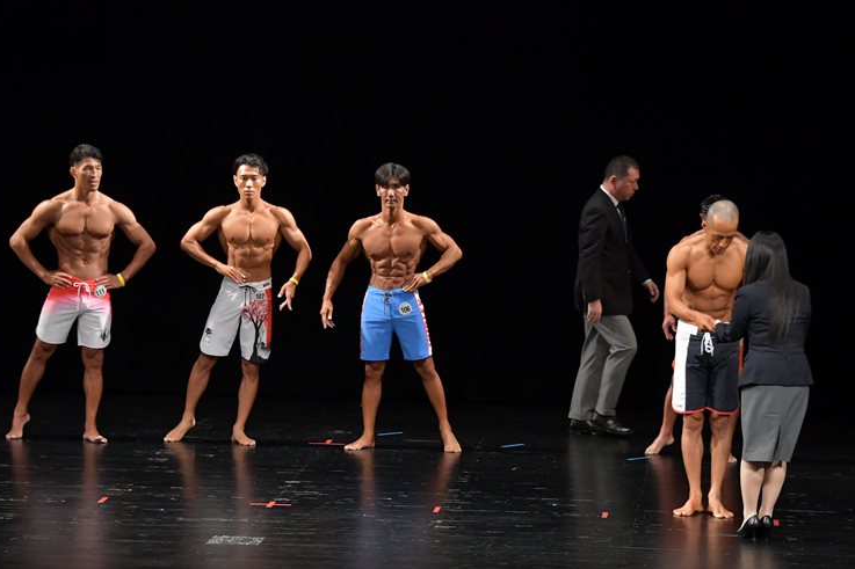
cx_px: 416
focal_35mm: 183
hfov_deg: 11.2
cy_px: 279
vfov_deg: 7.5
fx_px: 4345
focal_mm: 116
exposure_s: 1/400
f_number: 5.6
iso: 3200
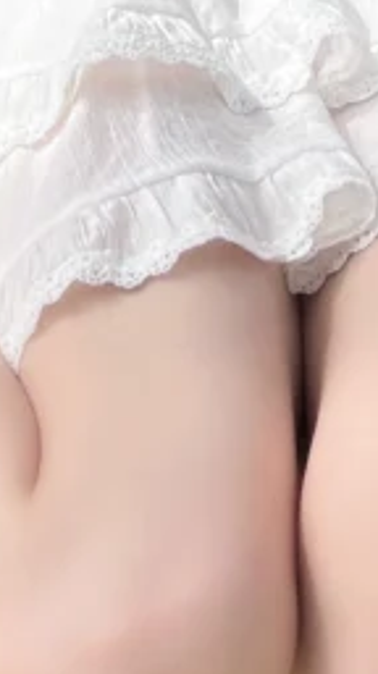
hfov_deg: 7.6
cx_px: 213
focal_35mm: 159
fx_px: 2842
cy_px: -779
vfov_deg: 11.8
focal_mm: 5.7
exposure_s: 1/2083
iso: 50
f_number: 1.5
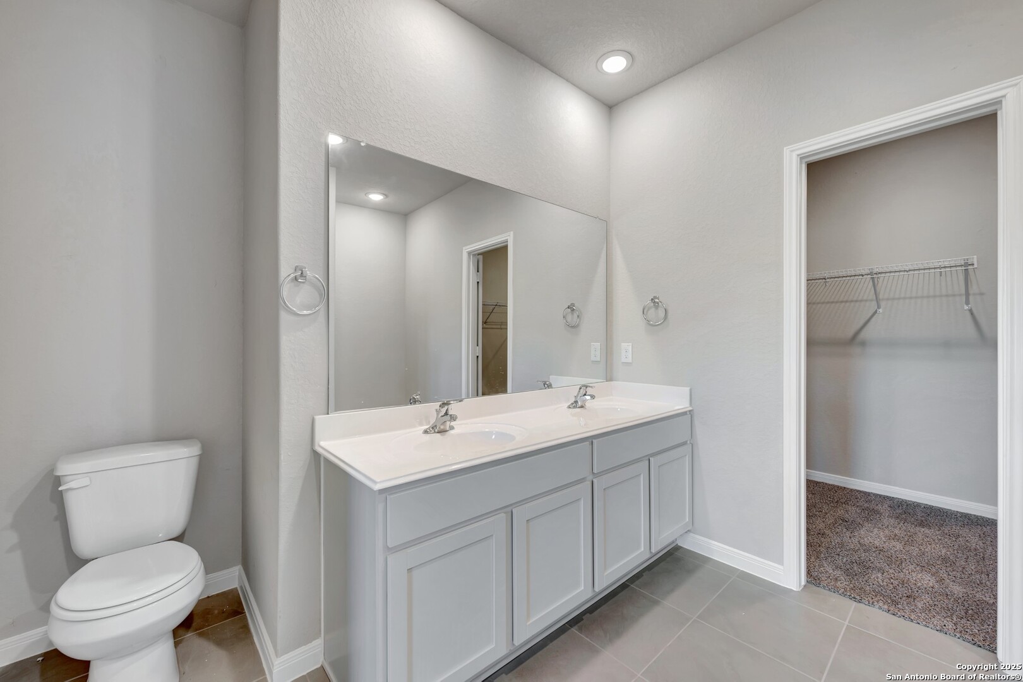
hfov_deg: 104.3
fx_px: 398
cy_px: 341
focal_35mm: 14
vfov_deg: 81.2
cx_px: 512
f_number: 9
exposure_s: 1/1.25
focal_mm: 14
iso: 100
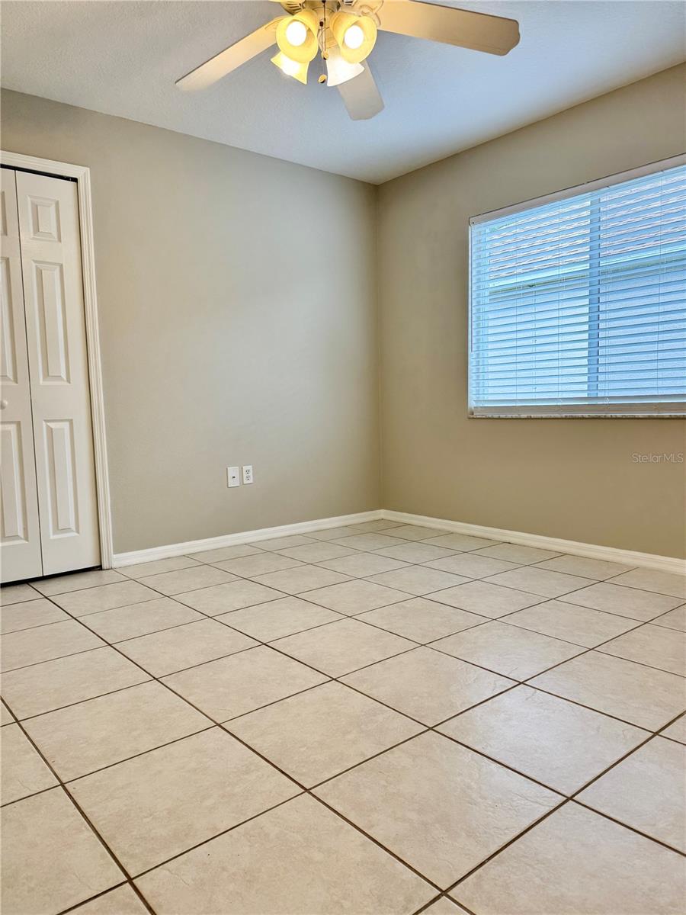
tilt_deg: -5.5
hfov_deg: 56.8
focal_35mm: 24
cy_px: 458
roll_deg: +1.7
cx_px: 343
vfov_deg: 71.6
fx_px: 634
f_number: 1.78
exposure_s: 1/158
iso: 80
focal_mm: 6.76
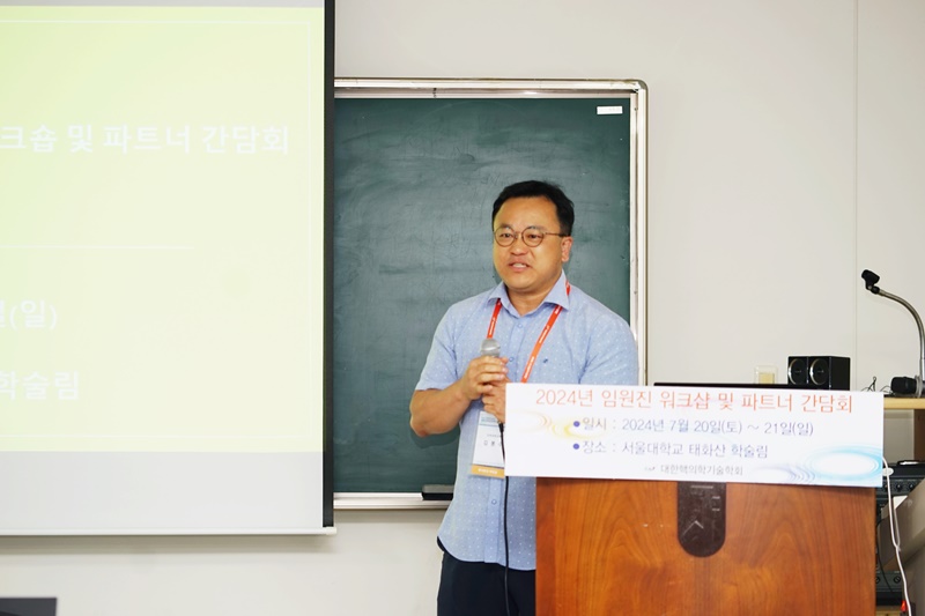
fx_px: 2183
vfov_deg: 16.1
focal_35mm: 85
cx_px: 462
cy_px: 308
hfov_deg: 23.9
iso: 200
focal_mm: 85
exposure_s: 1/60
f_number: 3.2
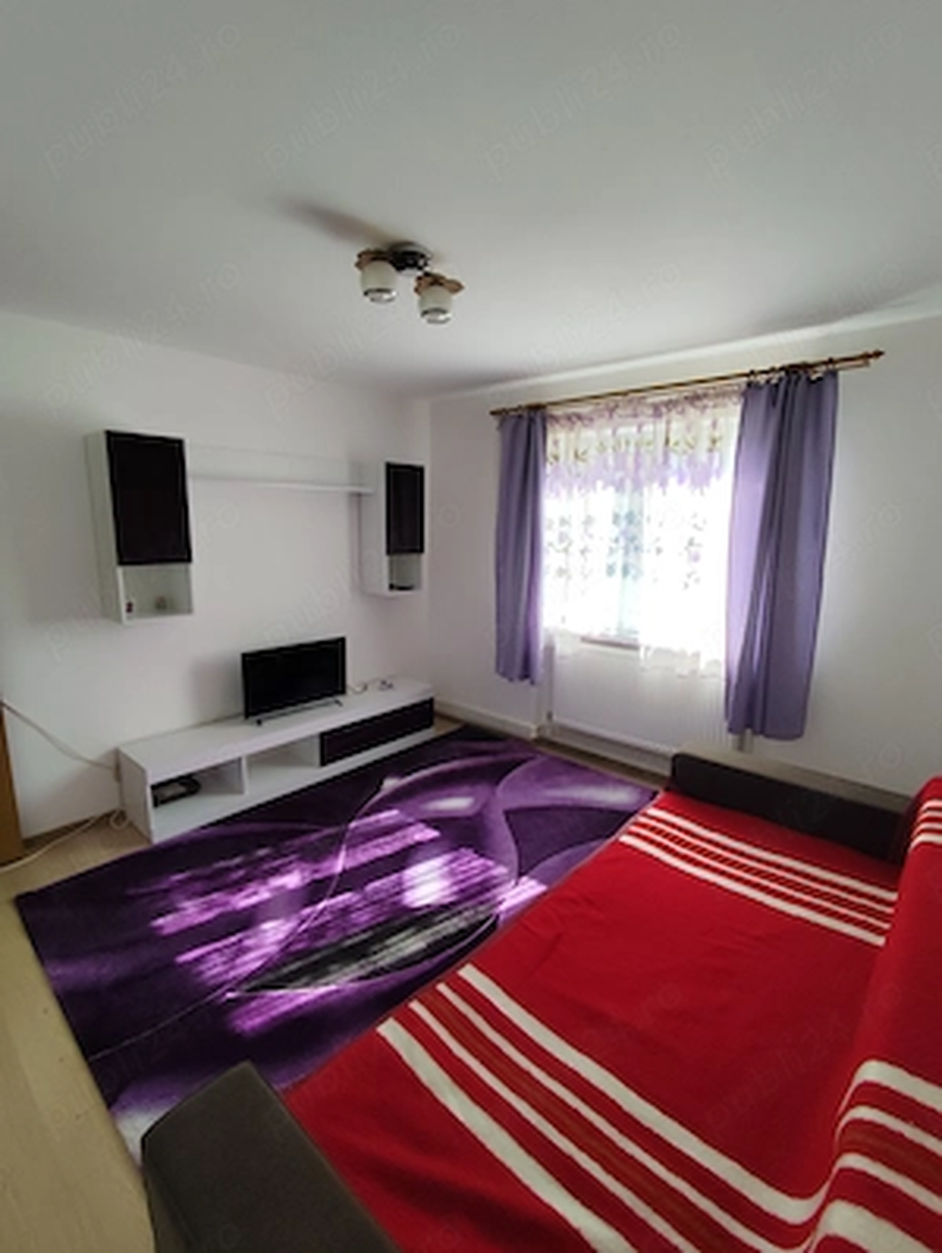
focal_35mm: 16
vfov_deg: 94.4
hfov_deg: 78.2
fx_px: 580
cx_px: 471
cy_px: 626
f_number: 2.2
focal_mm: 1.65
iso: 50
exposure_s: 1/157
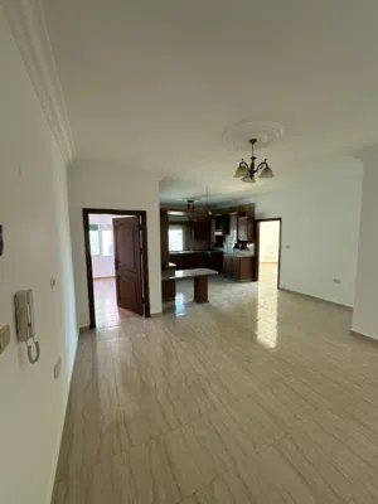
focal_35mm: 14
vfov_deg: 102.1
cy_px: 252
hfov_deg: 85.7
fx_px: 204
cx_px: 189
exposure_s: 1/50
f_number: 2.2
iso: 160
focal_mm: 2.22
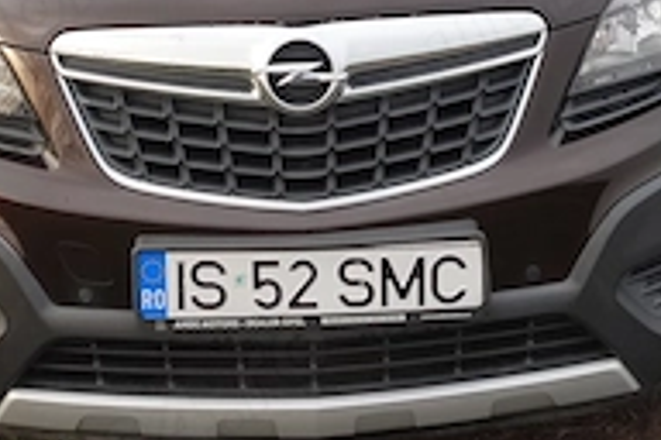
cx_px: 348
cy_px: -93
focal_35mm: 97
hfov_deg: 21.0
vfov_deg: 13.7
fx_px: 1781
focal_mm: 11.92
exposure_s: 1/100
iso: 125
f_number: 4
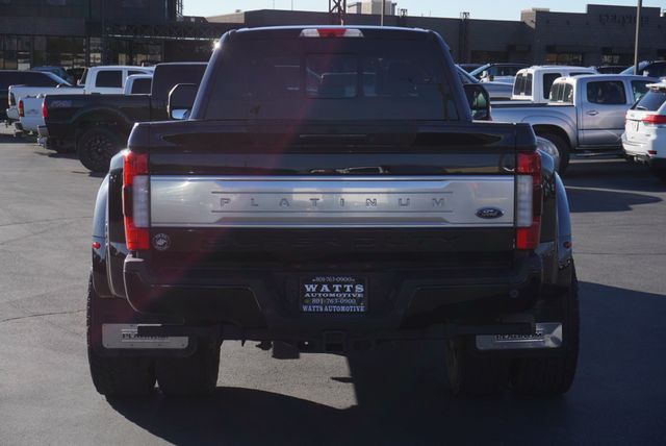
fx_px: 1167
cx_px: 333
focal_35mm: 63
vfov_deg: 21.6
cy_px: 223
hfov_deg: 31.9
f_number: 9
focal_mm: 42
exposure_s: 1/200
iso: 100
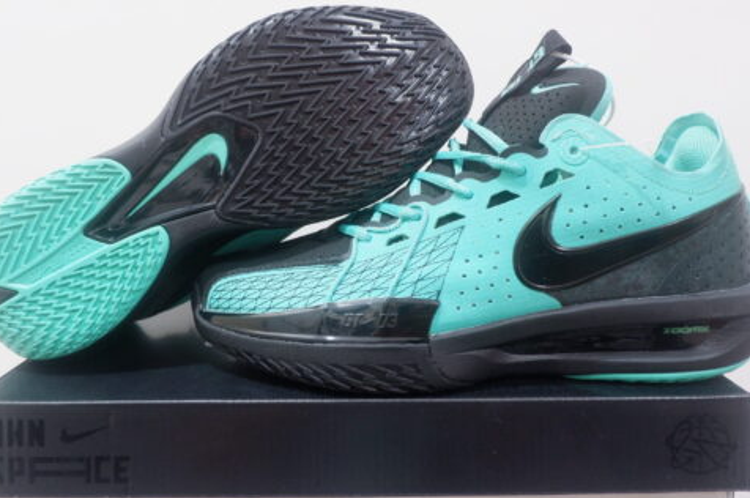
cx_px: 367
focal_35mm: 29
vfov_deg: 44.7
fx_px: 603
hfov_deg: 63.7
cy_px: 214
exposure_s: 1/25
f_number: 3.5
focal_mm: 15
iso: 1000
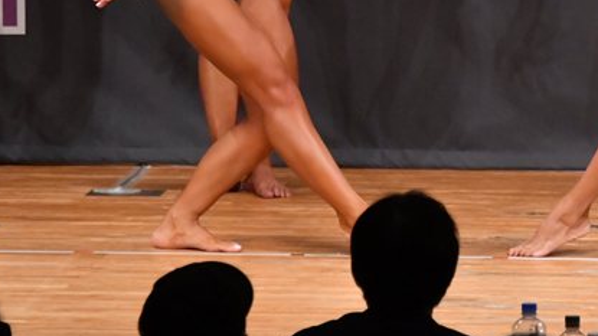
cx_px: 430
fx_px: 9763
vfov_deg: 2.0
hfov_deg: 3.5
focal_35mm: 616
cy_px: -1
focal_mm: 210
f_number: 5.6
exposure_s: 1/400
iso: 8000
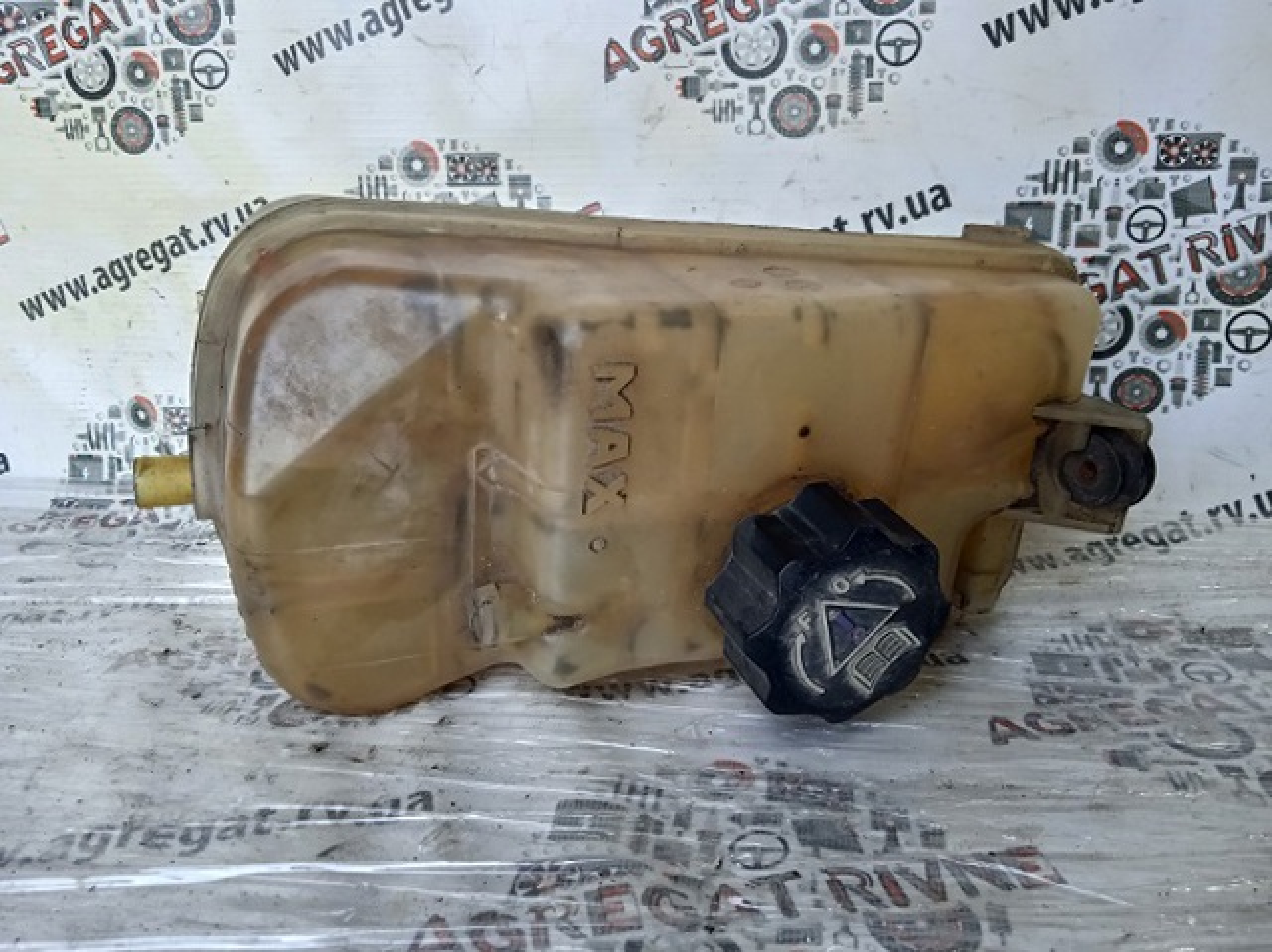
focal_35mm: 28
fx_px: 1028
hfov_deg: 63.5
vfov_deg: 49.7
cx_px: 636
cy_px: 476
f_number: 2.2
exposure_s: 1/112
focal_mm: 3.43
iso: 116
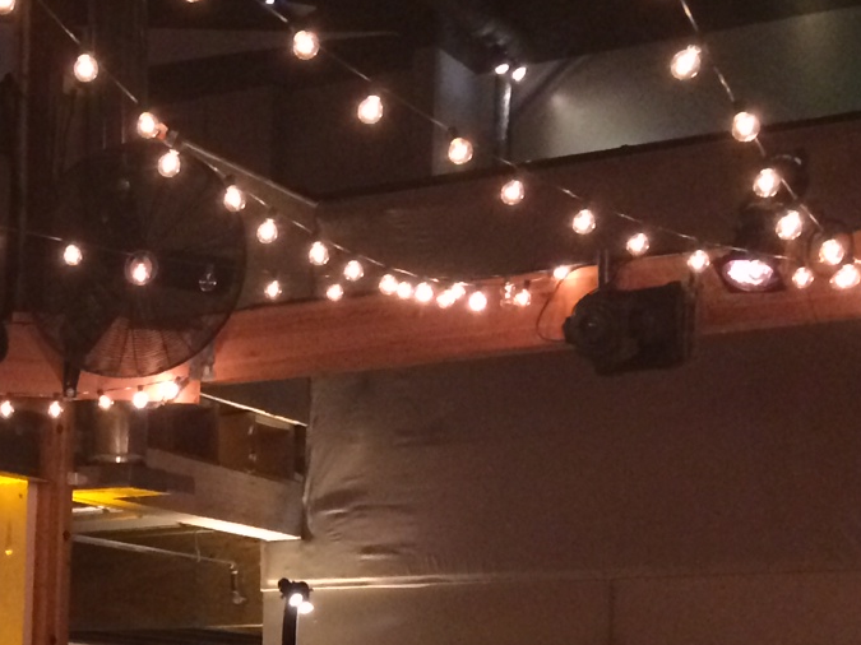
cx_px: -63
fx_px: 2263
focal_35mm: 91
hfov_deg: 20.6
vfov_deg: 15.5
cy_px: 827
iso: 320
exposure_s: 1/15
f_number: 2.2
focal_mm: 4.12
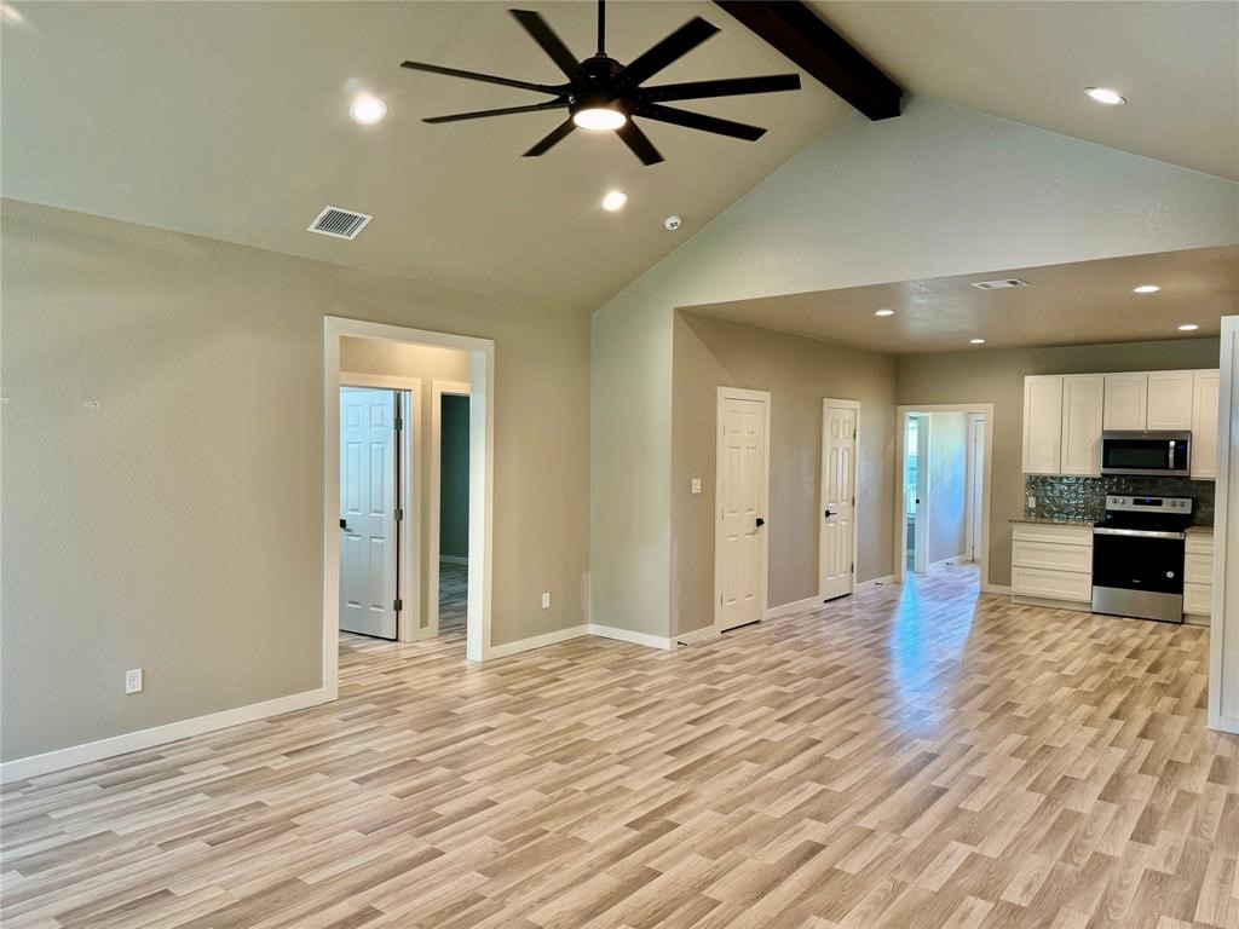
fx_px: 859
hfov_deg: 71.6
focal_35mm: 24
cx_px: 620
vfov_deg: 56.8
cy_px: 464
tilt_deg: -1.6
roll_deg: -0.5
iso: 100
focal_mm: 6.76
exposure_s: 1/60
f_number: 1.78
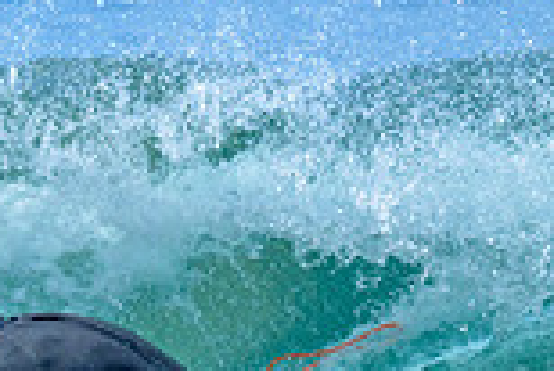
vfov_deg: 0.3
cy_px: 548
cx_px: -217
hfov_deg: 0.5
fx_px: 63568
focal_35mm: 4127
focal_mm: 800
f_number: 6.3
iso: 320
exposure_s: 1/2000
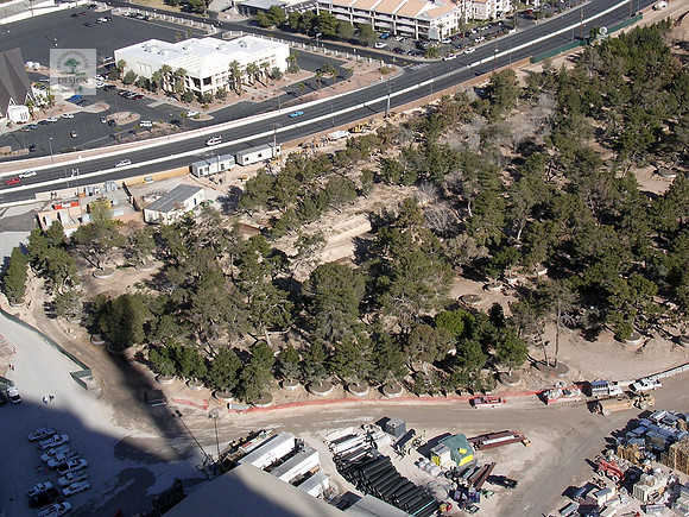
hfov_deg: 32.2
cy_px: 258
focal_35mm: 60
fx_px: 1194
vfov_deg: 24.4
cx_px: 344
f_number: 3.4
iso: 100
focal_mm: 9.1
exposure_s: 1/893
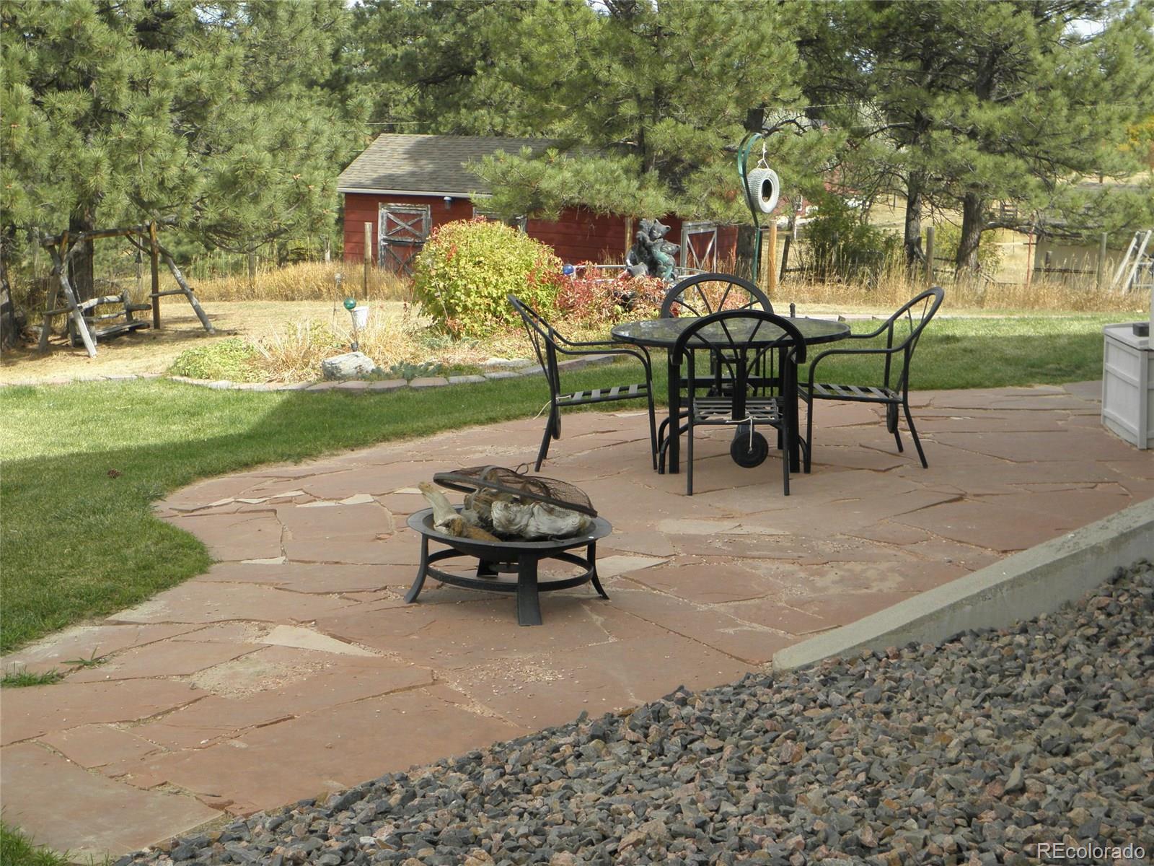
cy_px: 433
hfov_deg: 32.7
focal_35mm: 59
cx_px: 577
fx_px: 1967
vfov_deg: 24.8
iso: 100
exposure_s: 1/320
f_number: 4.1
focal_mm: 10.6
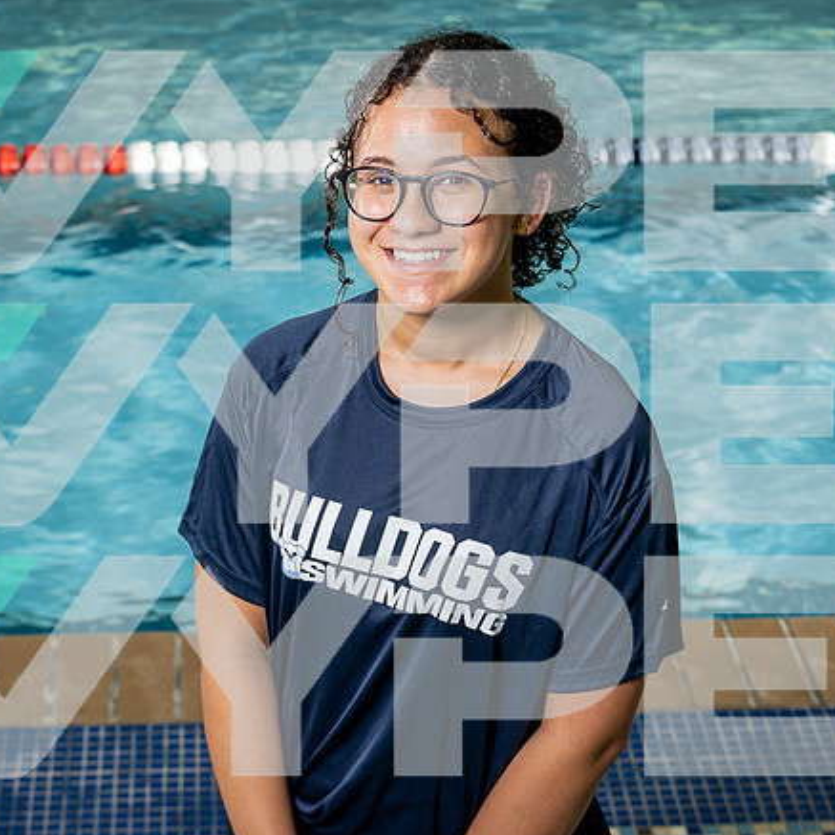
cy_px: 497
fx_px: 2456
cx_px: 344
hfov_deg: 19.3
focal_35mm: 90
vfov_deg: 19.3
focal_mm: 45
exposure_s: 1/250
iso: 400
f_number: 5
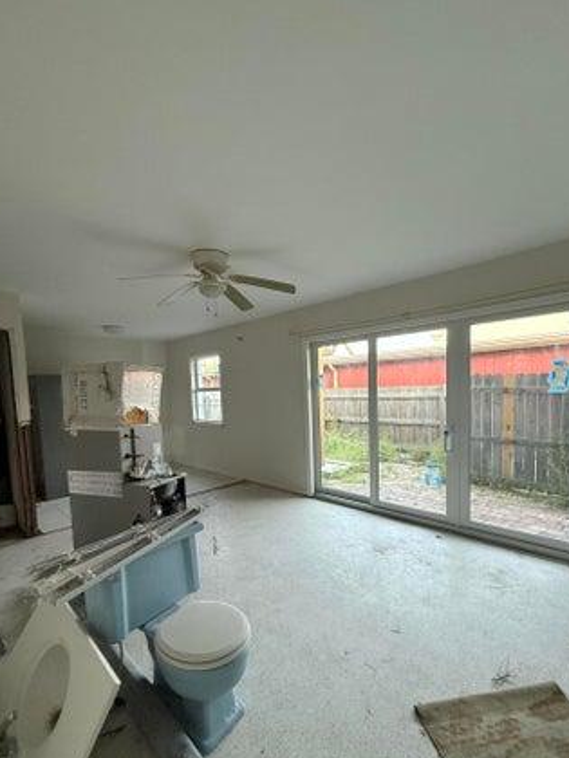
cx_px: 296
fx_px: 351
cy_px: 419
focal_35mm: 16
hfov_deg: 78.1
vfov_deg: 94.2
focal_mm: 2.22
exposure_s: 1/99
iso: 320
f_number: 2.2
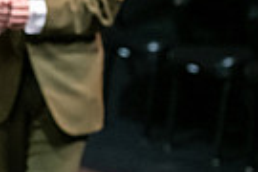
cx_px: -231
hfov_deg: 6.7
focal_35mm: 300
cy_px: -30
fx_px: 2150
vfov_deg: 4.6
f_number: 3.2
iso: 3200
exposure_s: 1/200
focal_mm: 70
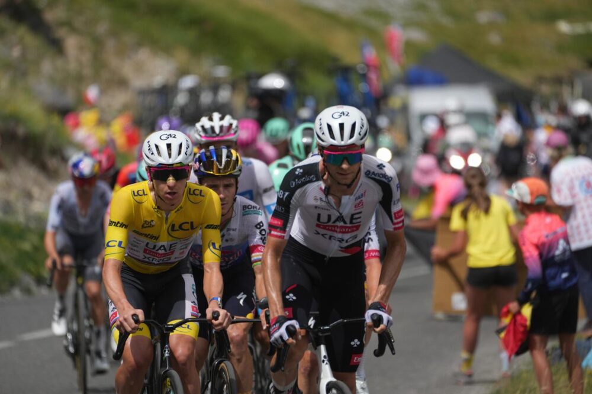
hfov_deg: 5.2
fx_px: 6575
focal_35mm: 400
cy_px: 197
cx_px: 296
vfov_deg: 3.4
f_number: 5.6
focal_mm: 400
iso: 500
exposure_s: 1/4000
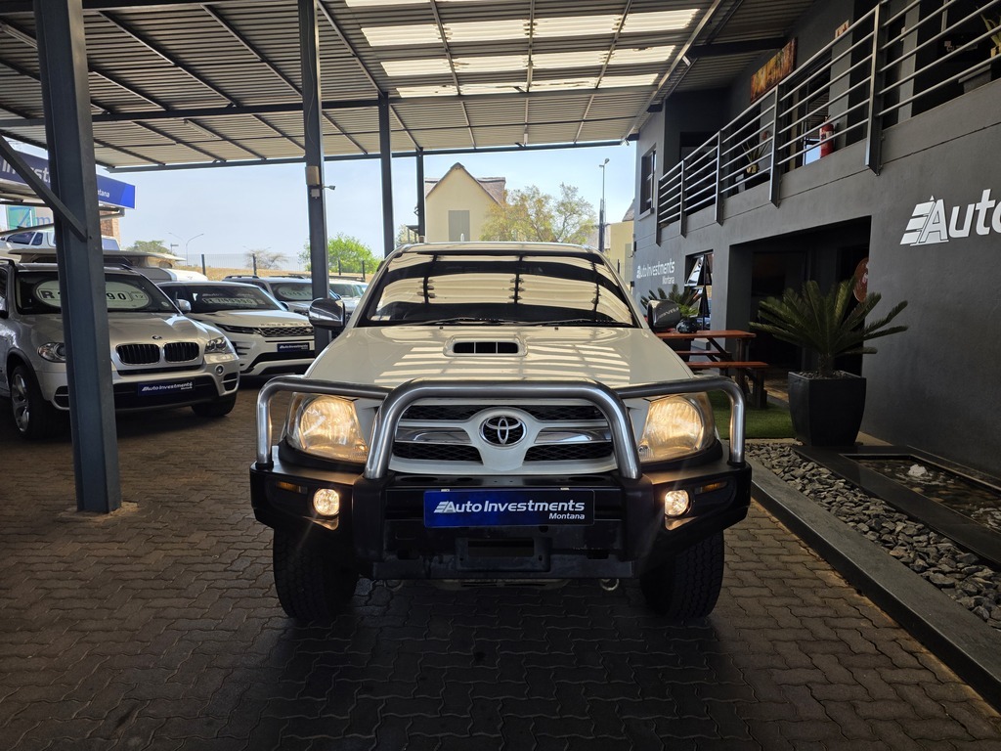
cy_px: 376
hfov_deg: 73.9
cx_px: 500
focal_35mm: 23
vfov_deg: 58.9
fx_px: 665
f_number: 1.7
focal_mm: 6.25
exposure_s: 1/2283
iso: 80
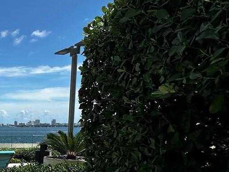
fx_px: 291
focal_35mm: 44
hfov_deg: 28.5
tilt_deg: -4.5
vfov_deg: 31.6
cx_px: -112
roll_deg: -0.1
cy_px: 149
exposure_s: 1/2882
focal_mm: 2.22
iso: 50
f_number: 2.2
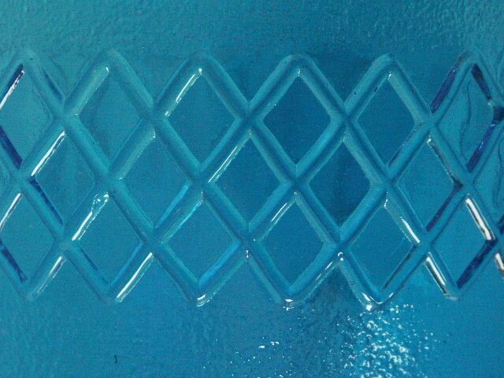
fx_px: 2912
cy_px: 189
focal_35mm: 200
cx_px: 252
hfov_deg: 9.9
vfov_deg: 7.4
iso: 400
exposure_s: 1/250
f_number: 4
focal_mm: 50.69
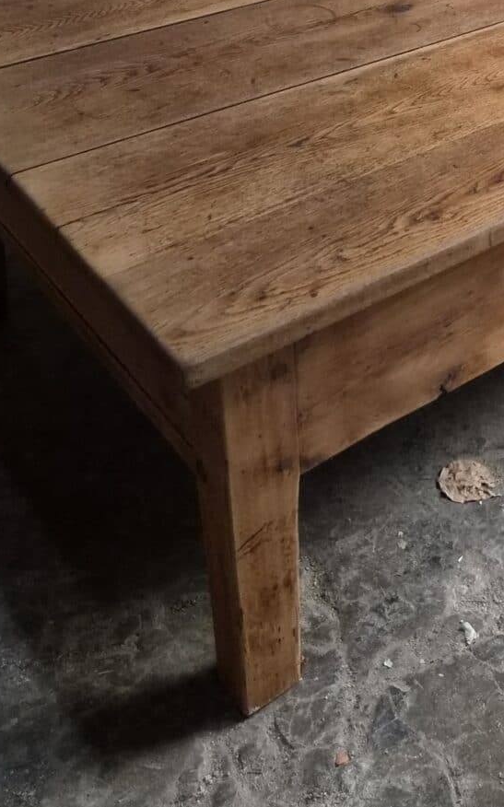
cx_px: 564
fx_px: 1254
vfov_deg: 32.5
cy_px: -19
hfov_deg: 21.5
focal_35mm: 57
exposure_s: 1/100
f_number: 1.8
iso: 1600
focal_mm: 5.4
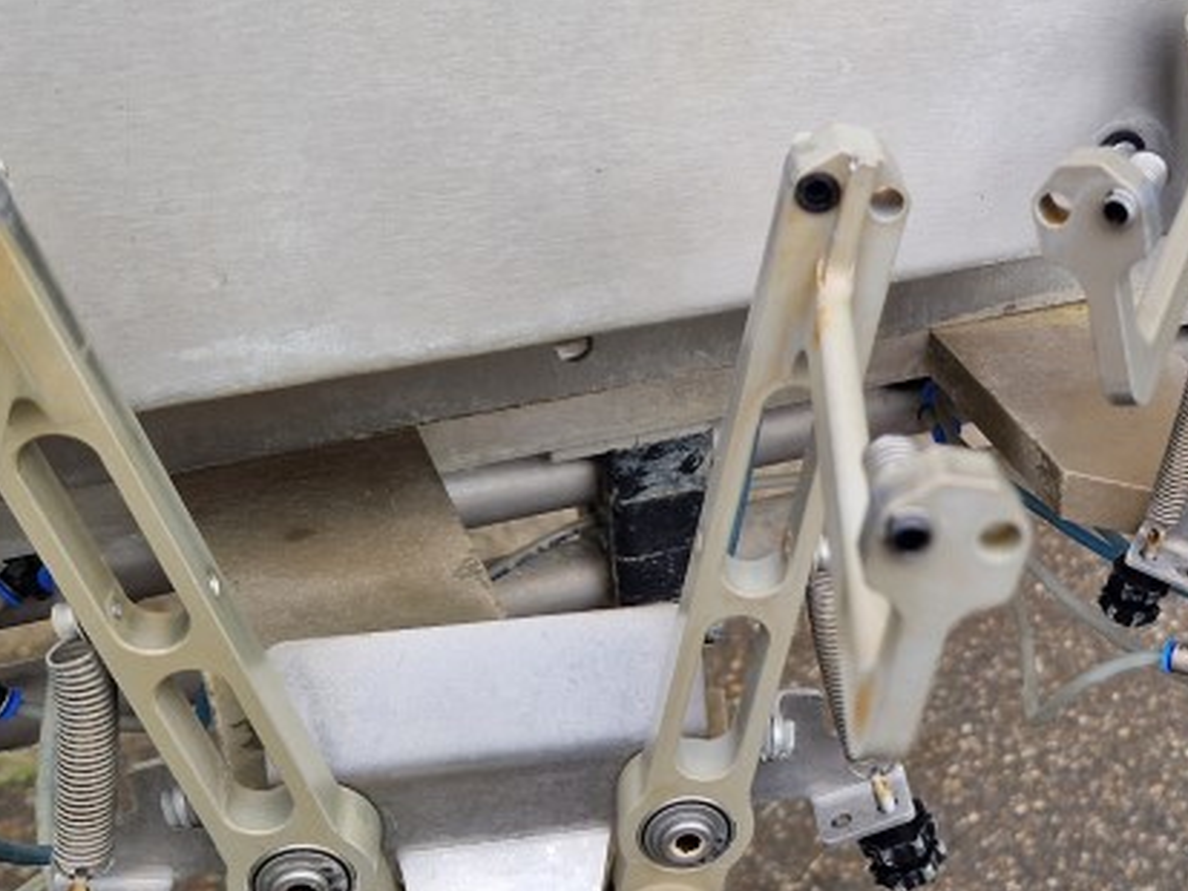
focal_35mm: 57
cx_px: 1228
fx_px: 1957
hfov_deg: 30.9
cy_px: 443
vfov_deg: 25.7
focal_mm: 5.4
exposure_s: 1/180
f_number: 1.8
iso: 50
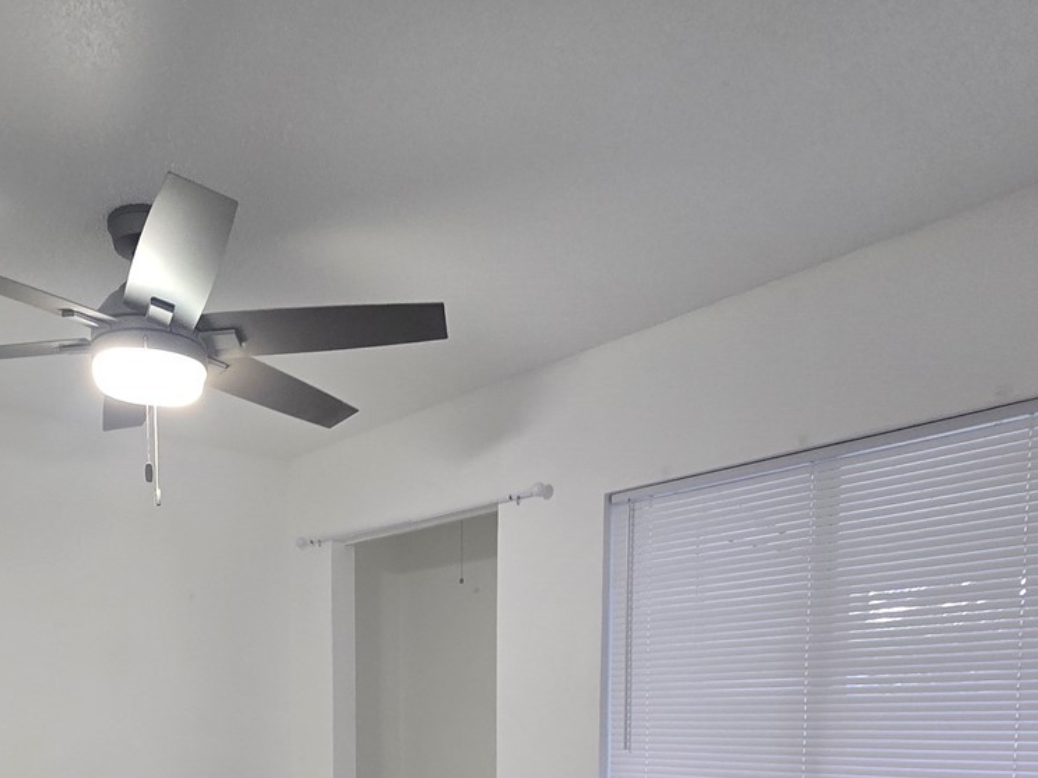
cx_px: 330
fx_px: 839
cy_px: 799
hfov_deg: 61.6
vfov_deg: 42.2
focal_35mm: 28
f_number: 2.2
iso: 125
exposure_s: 1/60
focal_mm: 2.2
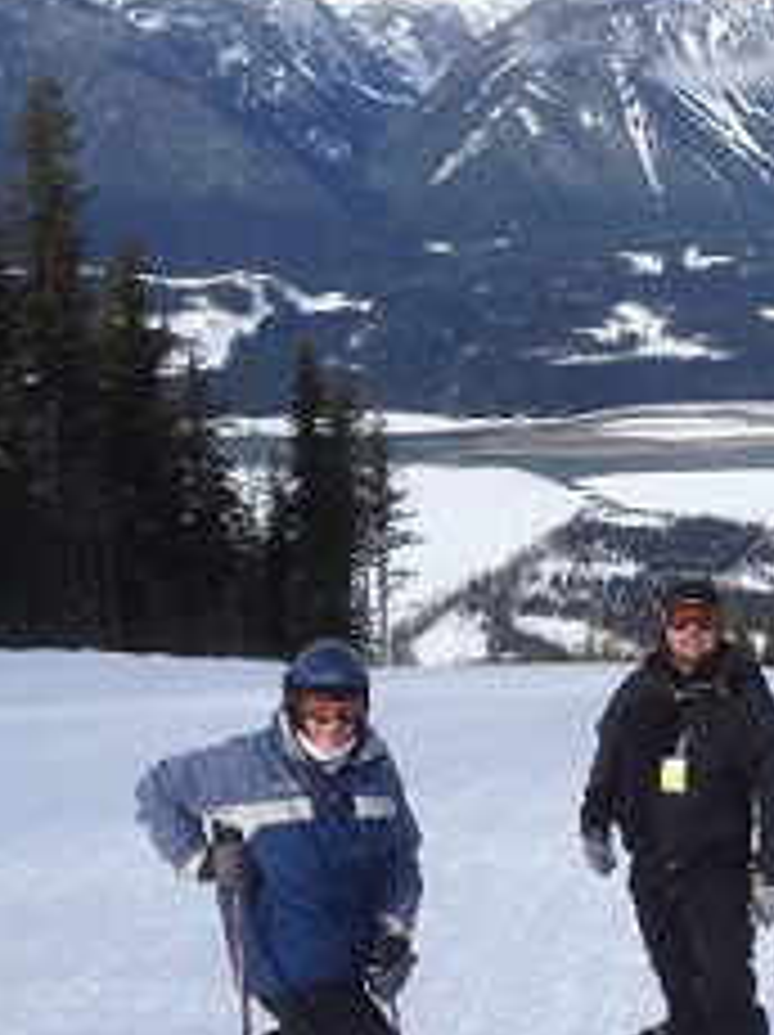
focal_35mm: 61
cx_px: 630
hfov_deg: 23.6
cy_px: 544
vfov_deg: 31.7
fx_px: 1822
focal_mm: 4.28
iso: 50
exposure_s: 1/1416
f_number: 2.4
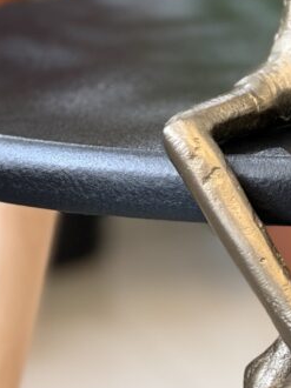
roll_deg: +0.8
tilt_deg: -6.2
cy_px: -73
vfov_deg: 12.9
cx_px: 315
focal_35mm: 149
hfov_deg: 9.8
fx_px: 1672
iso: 320
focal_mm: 6.76
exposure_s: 1/40
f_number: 1.78
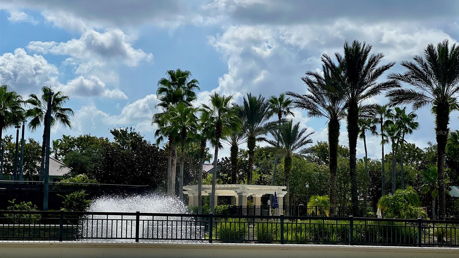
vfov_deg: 14.4
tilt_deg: +5.0
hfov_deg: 25.3
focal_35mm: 84
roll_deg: -1.2
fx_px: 1022
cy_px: 132
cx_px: 230
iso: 32
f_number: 2.8
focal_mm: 9
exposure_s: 1/2222
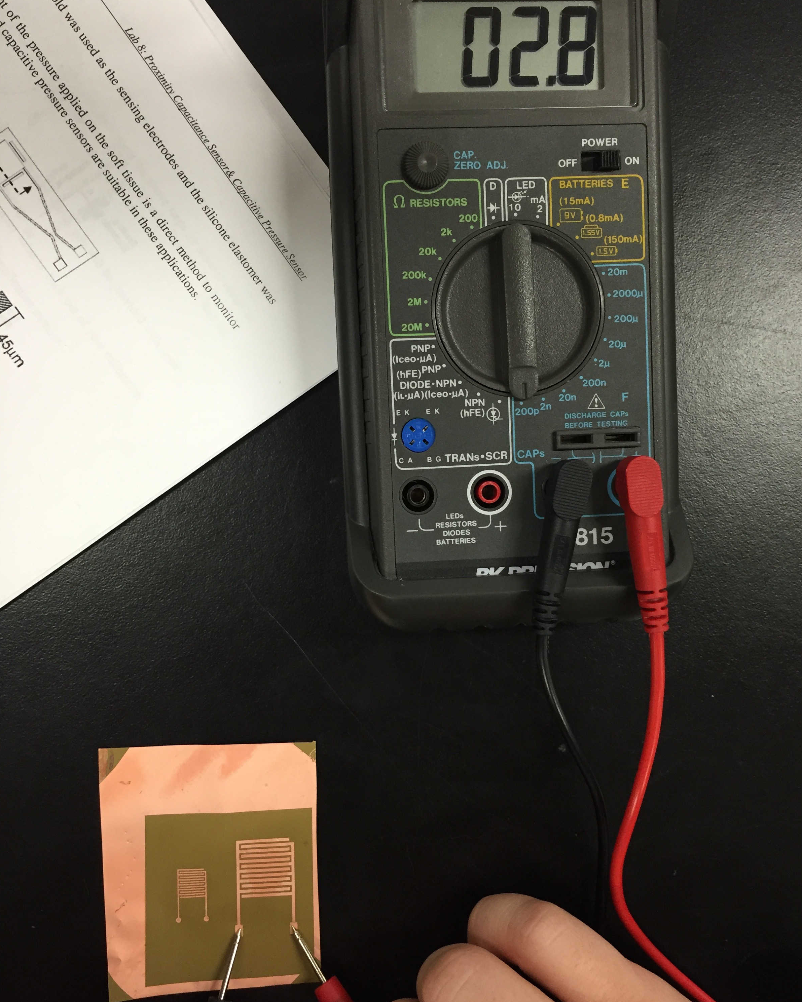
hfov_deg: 47.1
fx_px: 920
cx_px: 410
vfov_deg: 57.2
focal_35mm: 31
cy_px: 493
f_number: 2.2
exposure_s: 1/30
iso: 125
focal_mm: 4.15
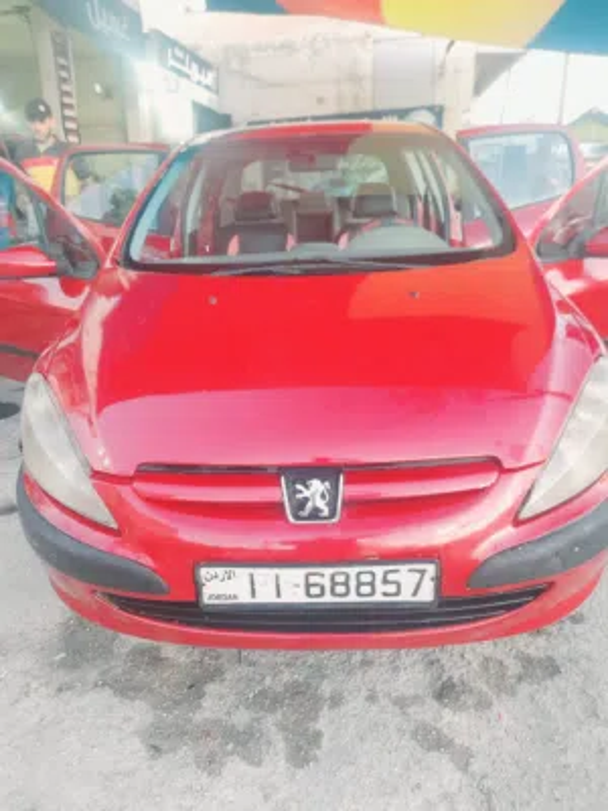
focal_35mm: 25
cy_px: 406
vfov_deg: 69.4
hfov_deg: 54.9
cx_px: 304
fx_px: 585
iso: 400
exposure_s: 1/50
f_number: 2
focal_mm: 4.6
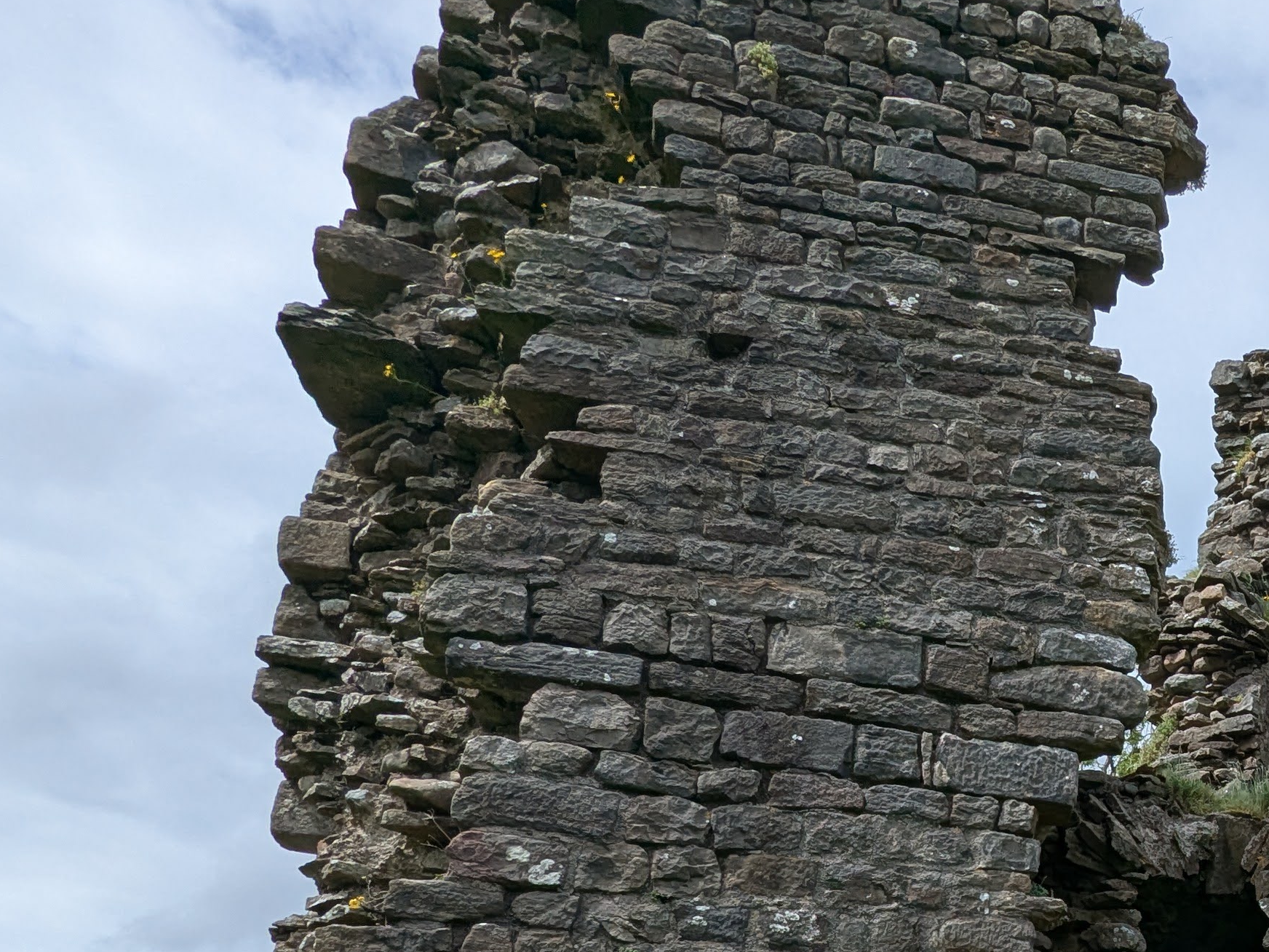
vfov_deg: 35.6
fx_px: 1356
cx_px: 1243
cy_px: 915
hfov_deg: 43.6
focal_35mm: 37
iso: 54
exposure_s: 1/2732
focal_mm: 2.35
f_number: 2.2
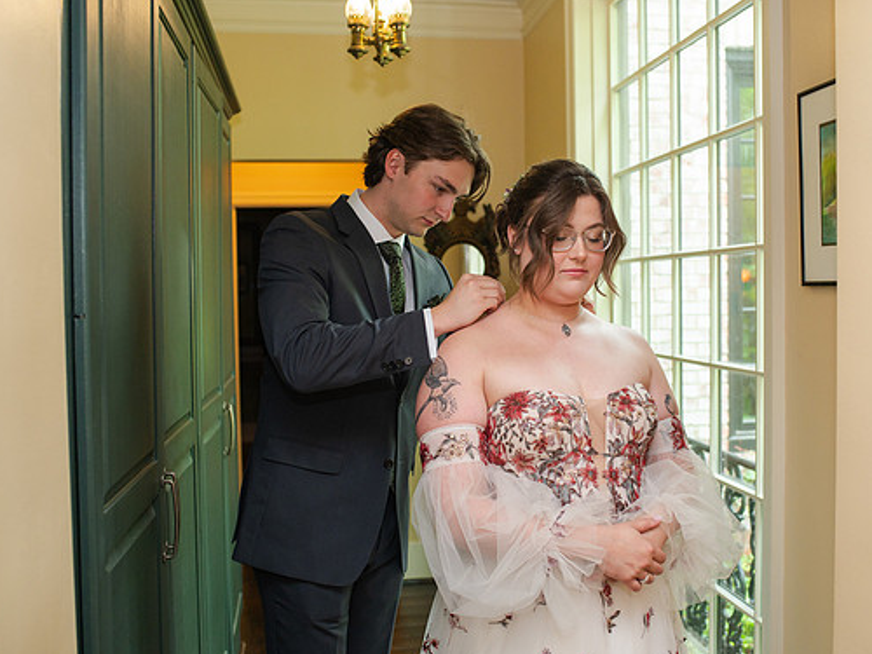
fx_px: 982
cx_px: 467
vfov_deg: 36.8
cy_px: 331
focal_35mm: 39
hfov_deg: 47.8
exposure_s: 1/200
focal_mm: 35
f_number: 3.5
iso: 1000
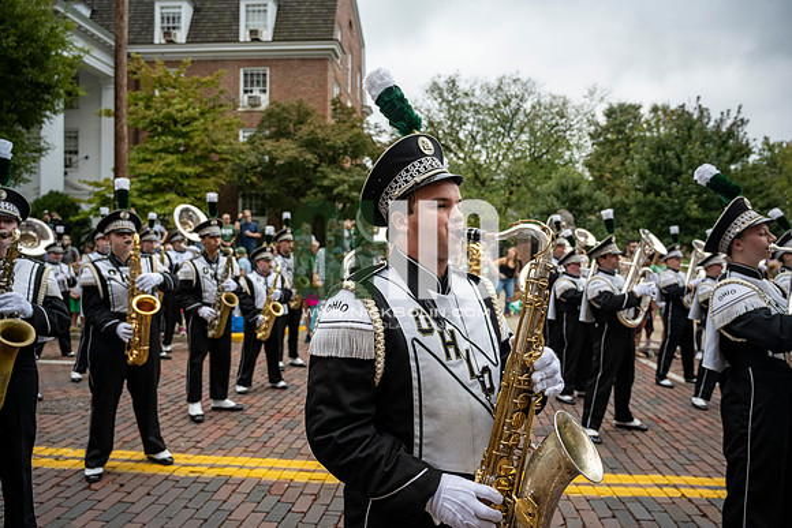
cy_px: 264
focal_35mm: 24
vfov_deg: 53.2
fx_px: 528
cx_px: 396
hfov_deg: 73.7
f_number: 4
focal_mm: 24
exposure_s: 1/1600
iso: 640
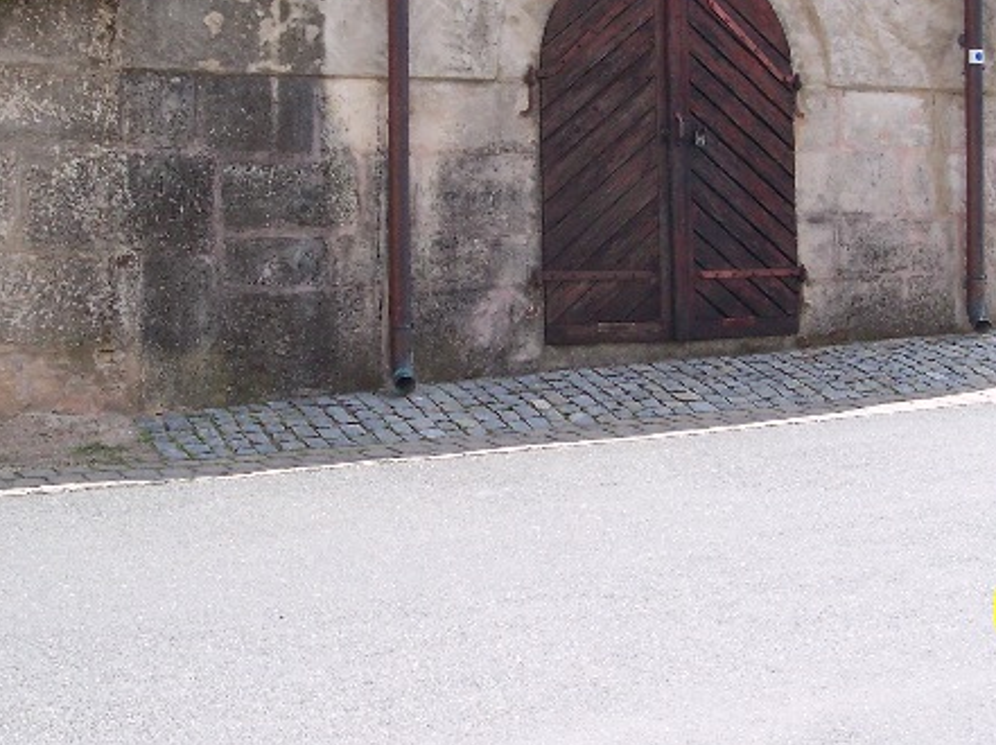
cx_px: 528
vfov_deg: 20.9
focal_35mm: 69
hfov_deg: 28.2
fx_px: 1984
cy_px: 102
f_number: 4.8
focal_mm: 8
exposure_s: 1/350
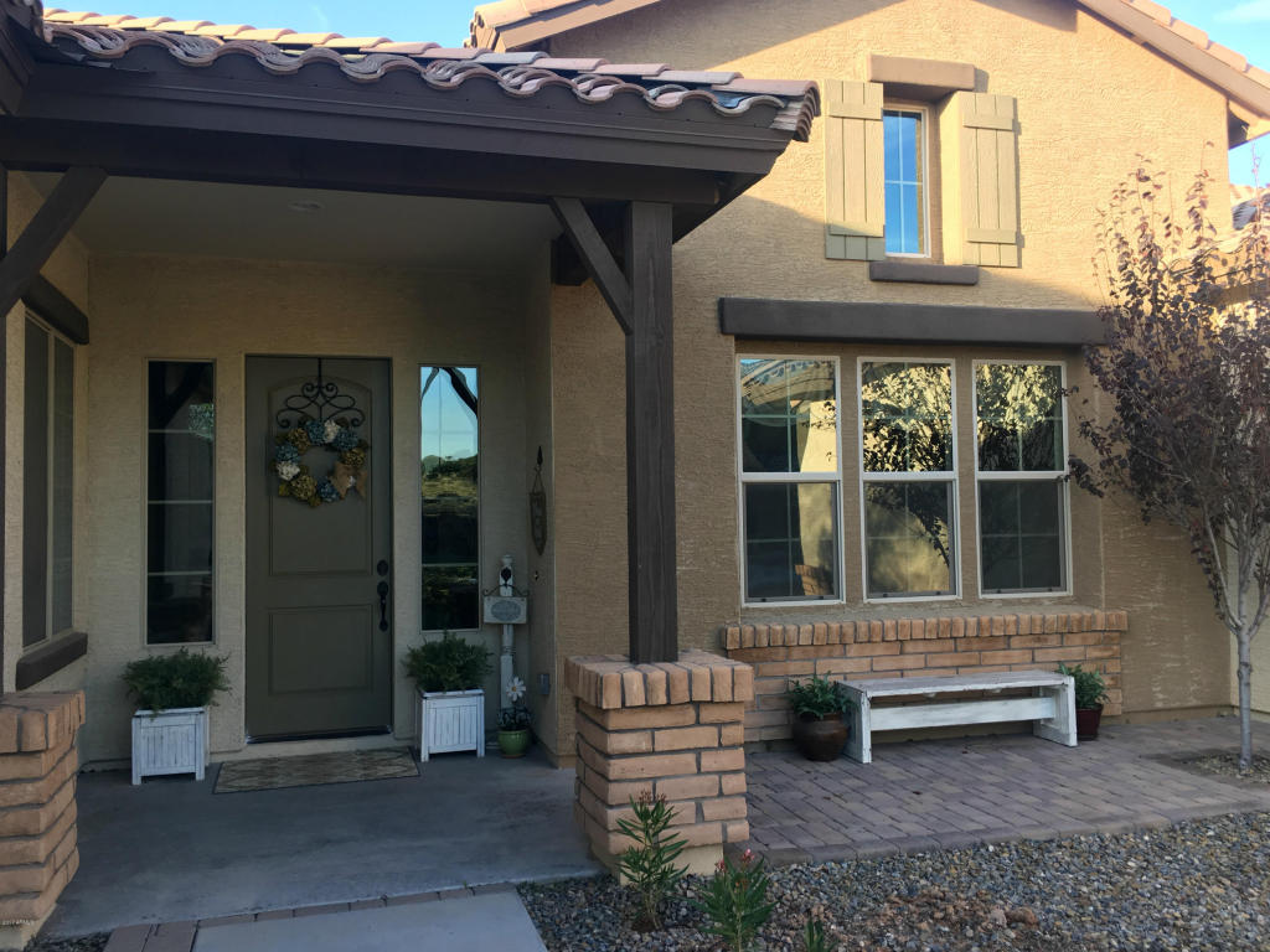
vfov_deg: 48.2
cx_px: 635
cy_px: 476
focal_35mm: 29
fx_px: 1064
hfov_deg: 61.7
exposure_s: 1/120
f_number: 2.2
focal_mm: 4.15
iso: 25
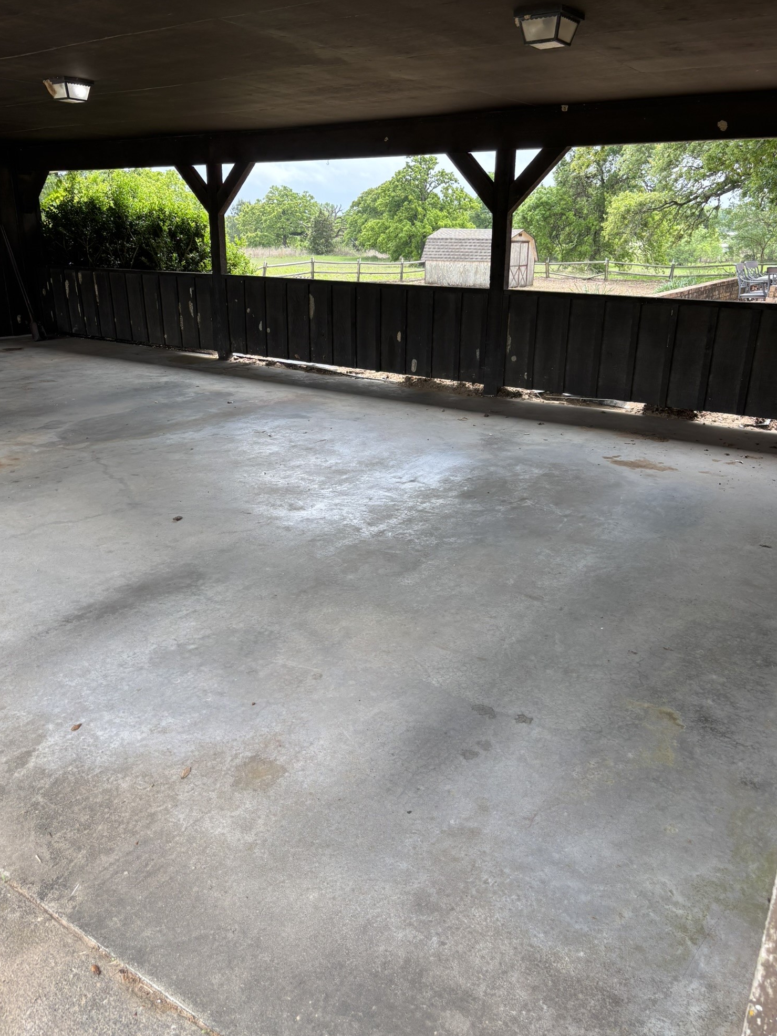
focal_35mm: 27
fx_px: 808
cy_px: 517
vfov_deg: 65.3
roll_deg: -3.7
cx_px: 393
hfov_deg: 51.4
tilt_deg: -21.4
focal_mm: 5.96
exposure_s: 1/512
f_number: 1.6
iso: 50
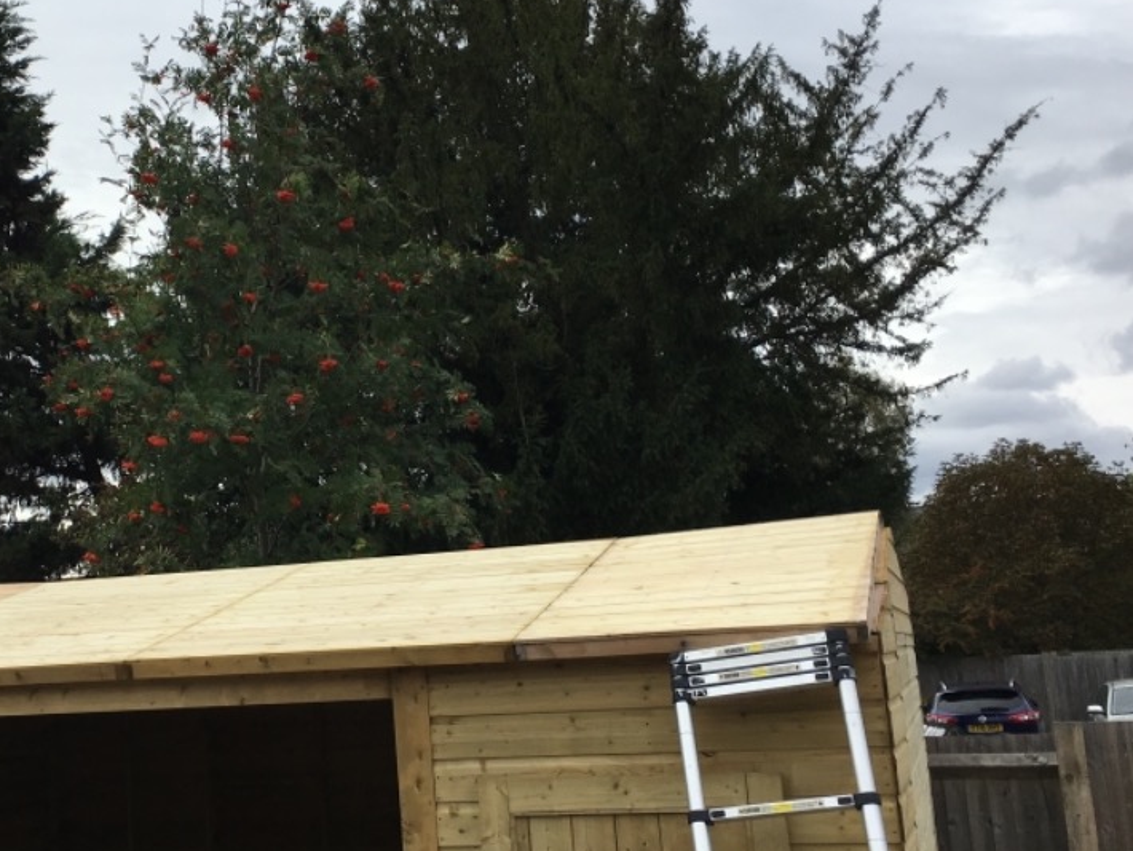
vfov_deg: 29.7
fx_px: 1604
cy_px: 415
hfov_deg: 37.8
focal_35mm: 49
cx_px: 268
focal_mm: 4.15
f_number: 2.2
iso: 25
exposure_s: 1/1709
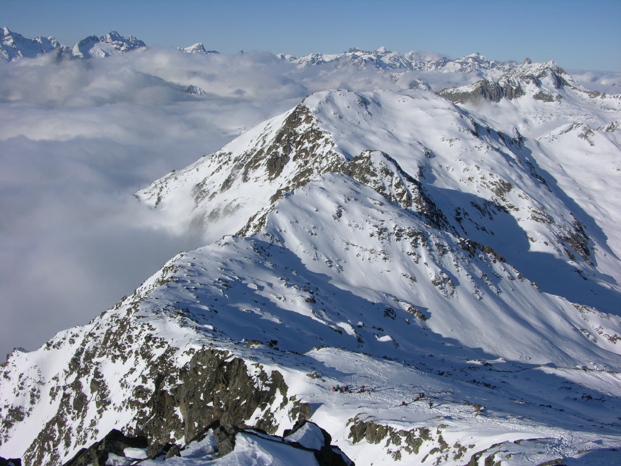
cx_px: 310
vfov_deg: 40.7
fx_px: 628
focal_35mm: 35
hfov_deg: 52.6
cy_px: 233
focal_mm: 8.9
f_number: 8
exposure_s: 1/391
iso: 50
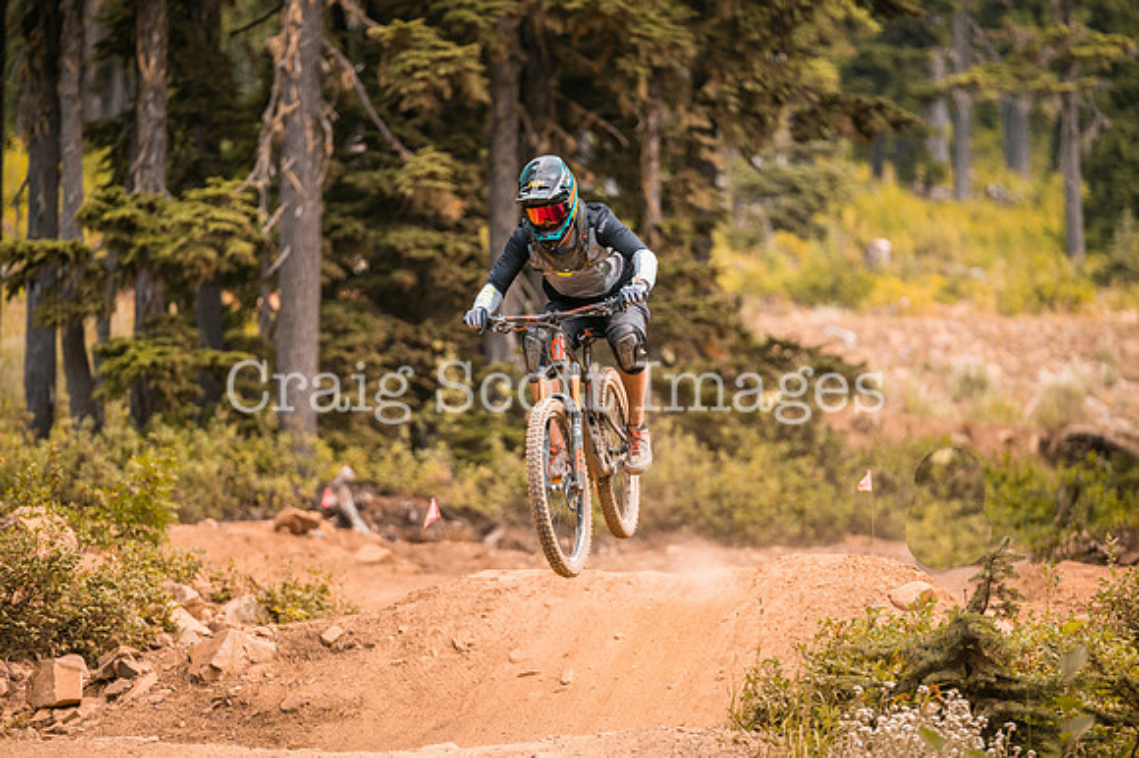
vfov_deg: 6.9
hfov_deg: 10.3
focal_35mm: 200
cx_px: 570
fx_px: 6324
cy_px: 379
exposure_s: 1/1600
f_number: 2.8
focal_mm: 200
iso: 560
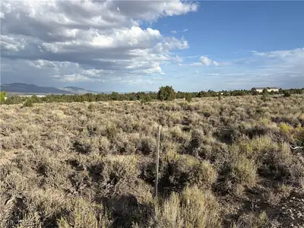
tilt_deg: -5.5
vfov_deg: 53.1
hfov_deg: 67.3
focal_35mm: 26
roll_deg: -0.2
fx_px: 228
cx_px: 152
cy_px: 114
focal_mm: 5.96
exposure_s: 1/4065
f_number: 1.6
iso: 50
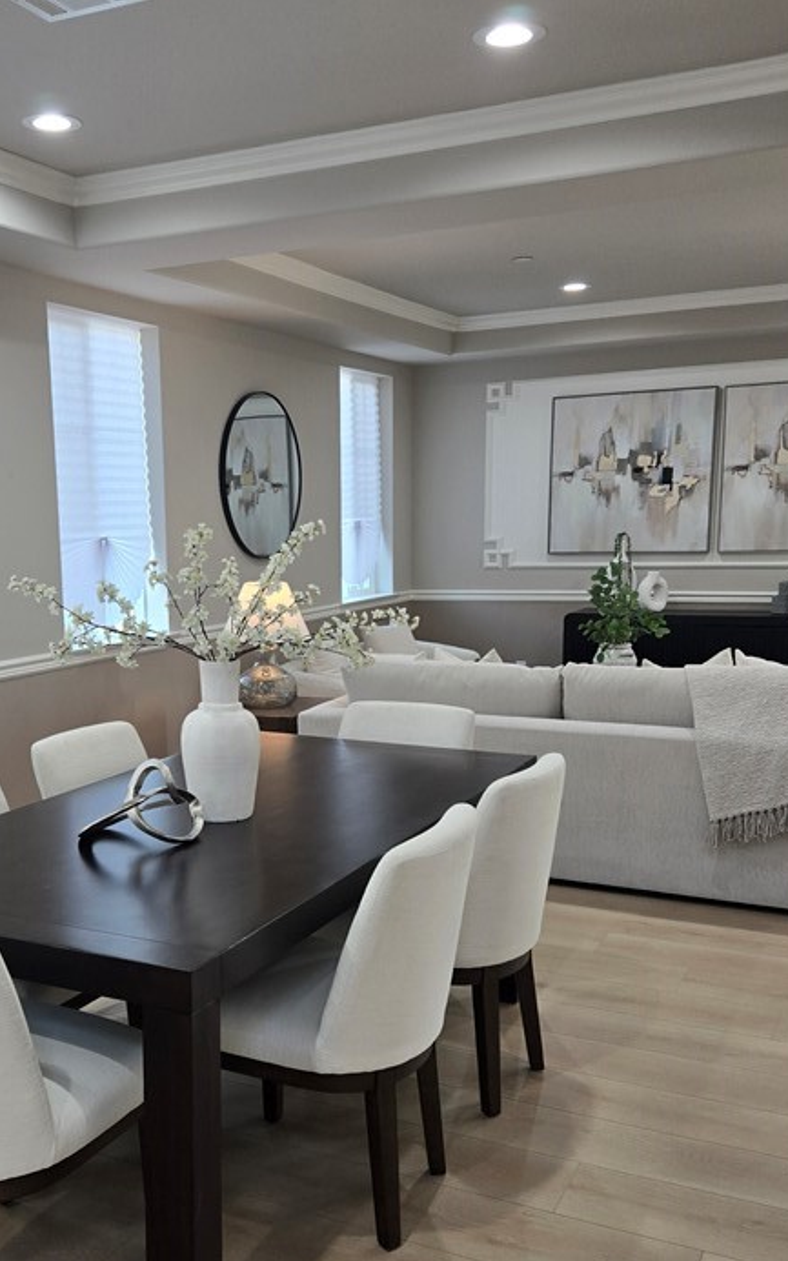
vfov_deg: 53.6
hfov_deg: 35.0
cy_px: 755
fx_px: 1237
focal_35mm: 36
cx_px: 258
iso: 80
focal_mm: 5.4
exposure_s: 1/120
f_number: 1.8
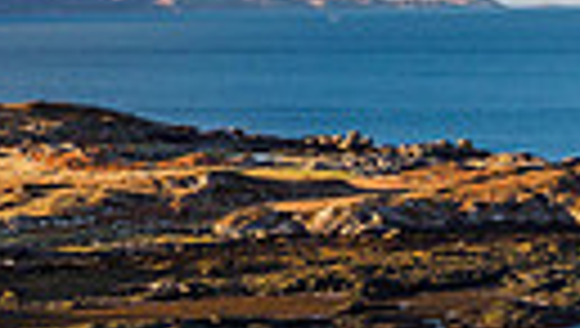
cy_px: -142
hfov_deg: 11.4
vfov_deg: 6.5
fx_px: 2865
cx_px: -90
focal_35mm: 186
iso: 200
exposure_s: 1/100
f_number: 5.6
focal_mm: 19
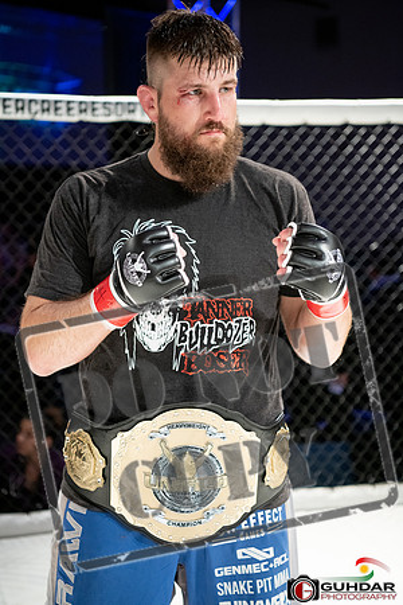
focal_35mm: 62
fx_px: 1041
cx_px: 202
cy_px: 302
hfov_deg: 21.9
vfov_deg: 32.4
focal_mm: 62
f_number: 2.8
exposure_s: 1/1000
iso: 1800
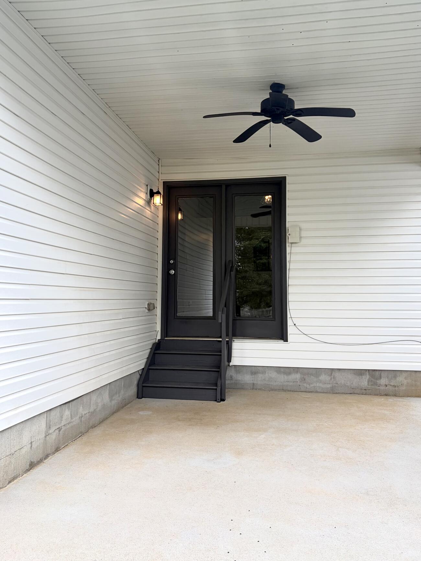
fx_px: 486
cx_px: 207
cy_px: 251
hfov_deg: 46.8
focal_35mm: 30
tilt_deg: +6.1
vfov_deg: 59.8
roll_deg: +0.2
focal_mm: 5.96
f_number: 1.6
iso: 50
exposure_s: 1/660
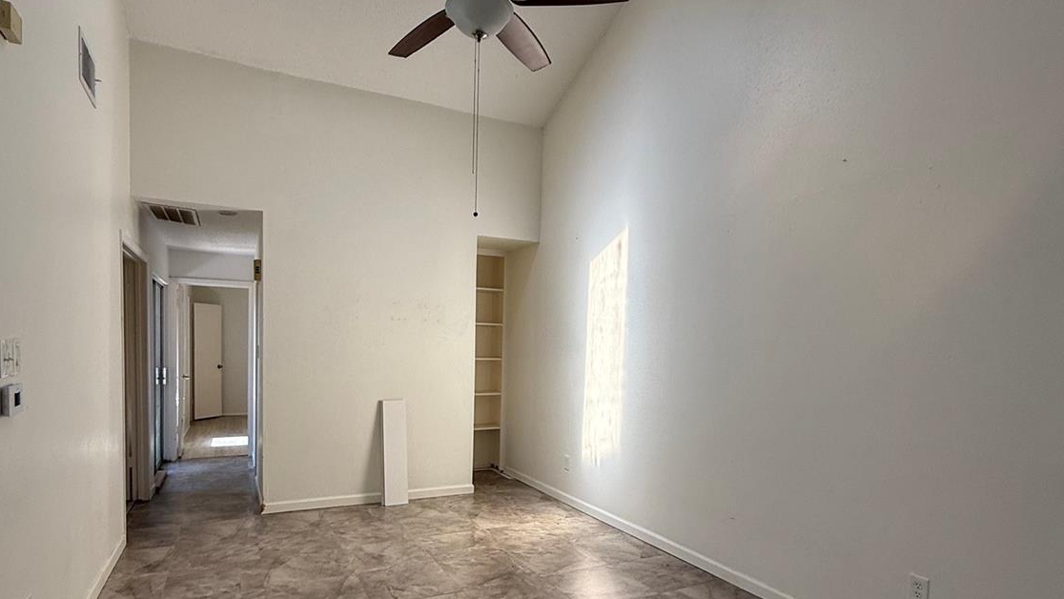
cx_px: 530
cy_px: 374
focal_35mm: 21
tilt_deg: -1.0
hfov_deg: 83.8
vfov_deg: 53.0
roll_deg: -1.4
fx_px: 593
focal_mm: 2.22
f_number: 2.2
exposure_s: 1/138
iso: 64
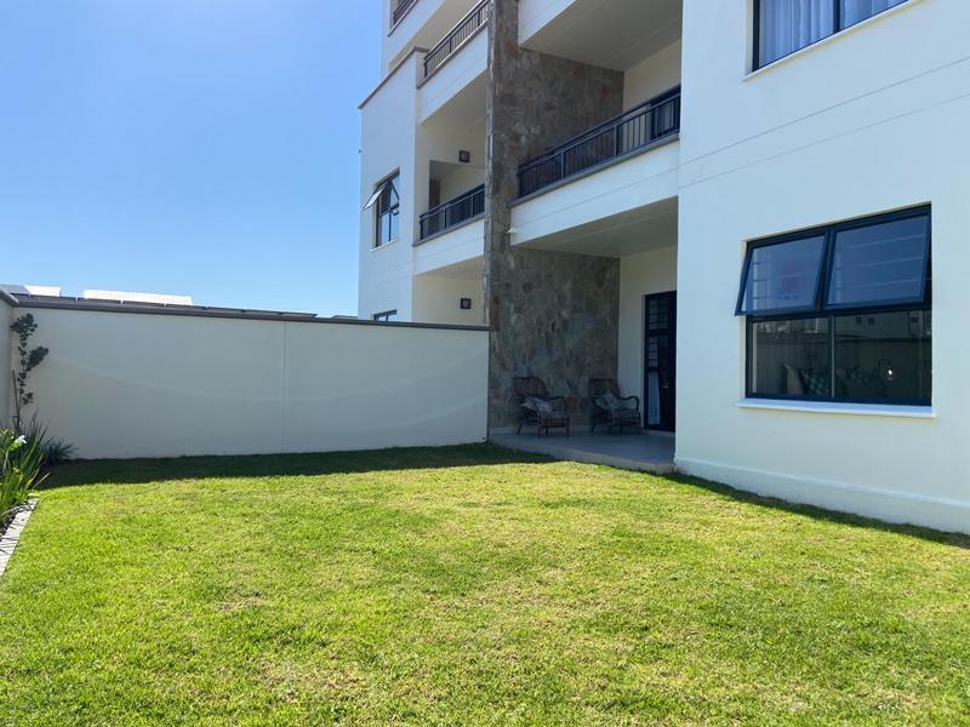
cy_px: 364
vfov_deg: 53.1
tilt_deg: +0.7
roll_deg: -0.9
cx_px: 485
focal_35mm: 26
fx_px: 729
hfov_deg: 67.3
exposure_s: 1/3300
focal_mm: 4.25
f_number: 1.8
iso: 32
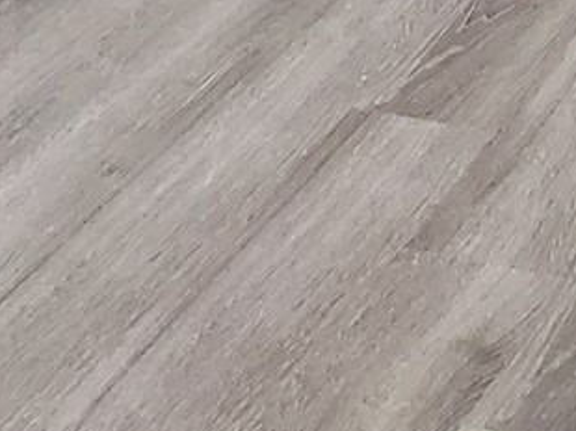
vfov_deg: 7.5
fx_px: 2860
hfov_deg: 11.5
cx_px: 425
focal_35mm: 172
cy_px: -908
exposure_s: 1/120
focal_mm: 4.3
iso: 320
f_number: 2.4
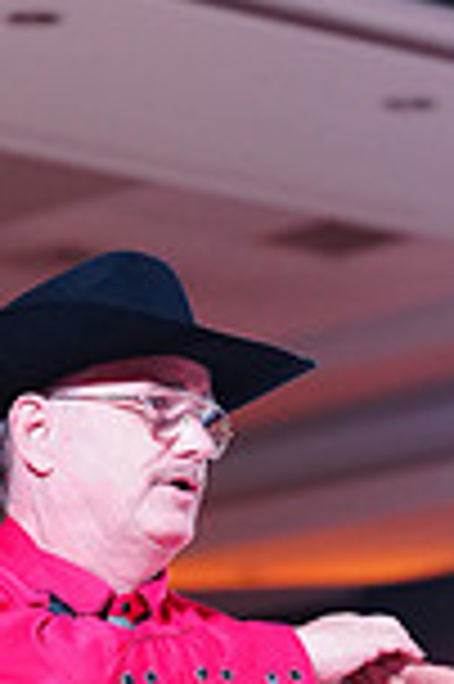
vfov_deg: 7.5
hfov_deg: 5.1
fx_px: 5062
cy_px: 1192
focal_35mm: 267
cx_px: 294
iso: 2000
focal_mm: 70
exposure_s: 1/500
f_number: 2.8
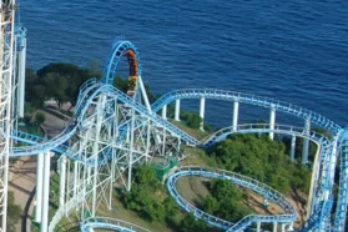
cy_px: 137
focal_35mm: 221
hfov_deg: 9.1
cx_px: -167
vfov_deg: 6.2
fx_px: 2136
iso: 200
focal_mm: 38
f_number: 9
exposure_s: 1/320
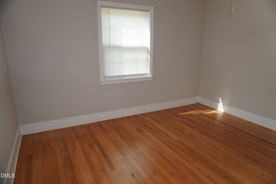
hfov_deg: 73.7
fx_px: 184
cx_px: 138
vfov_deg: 53.1
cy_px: 92
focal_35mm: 24
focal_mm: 16
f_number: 4
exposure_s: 1/60
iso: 100
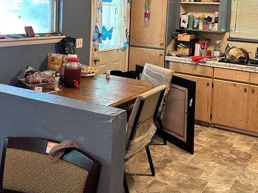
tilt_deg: -4.6
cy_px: 40
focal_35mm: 42
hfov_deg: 44.6
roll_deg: -3.0
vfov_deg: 33.4
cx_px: 150
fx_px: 313
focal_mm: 6.86
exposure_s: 1/40
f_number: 1.78
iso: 640
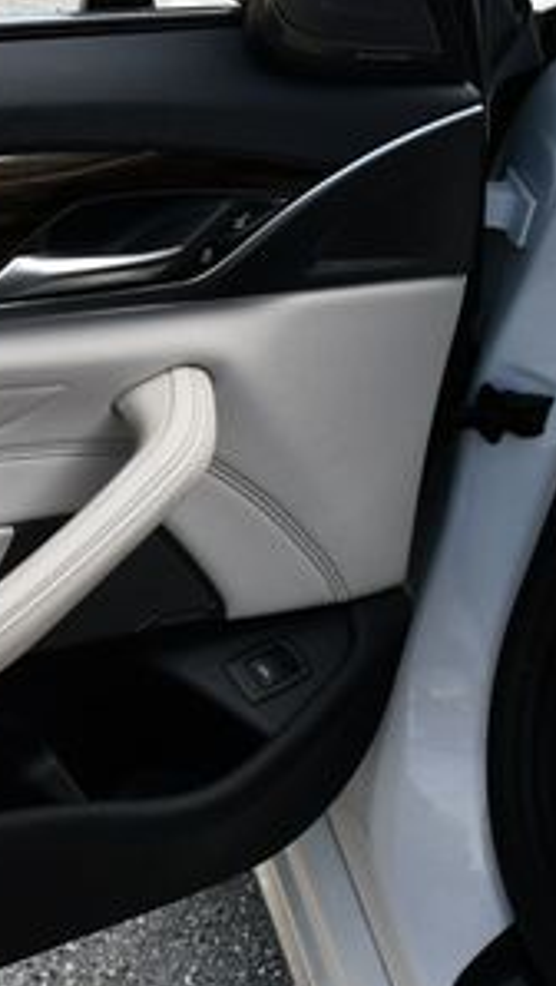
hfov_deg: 13.7
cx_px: -367
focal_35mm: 81
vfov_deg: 26.2
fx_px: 2119
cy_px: 546
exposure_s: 1/250
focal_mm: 18
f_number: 6.3
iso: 200
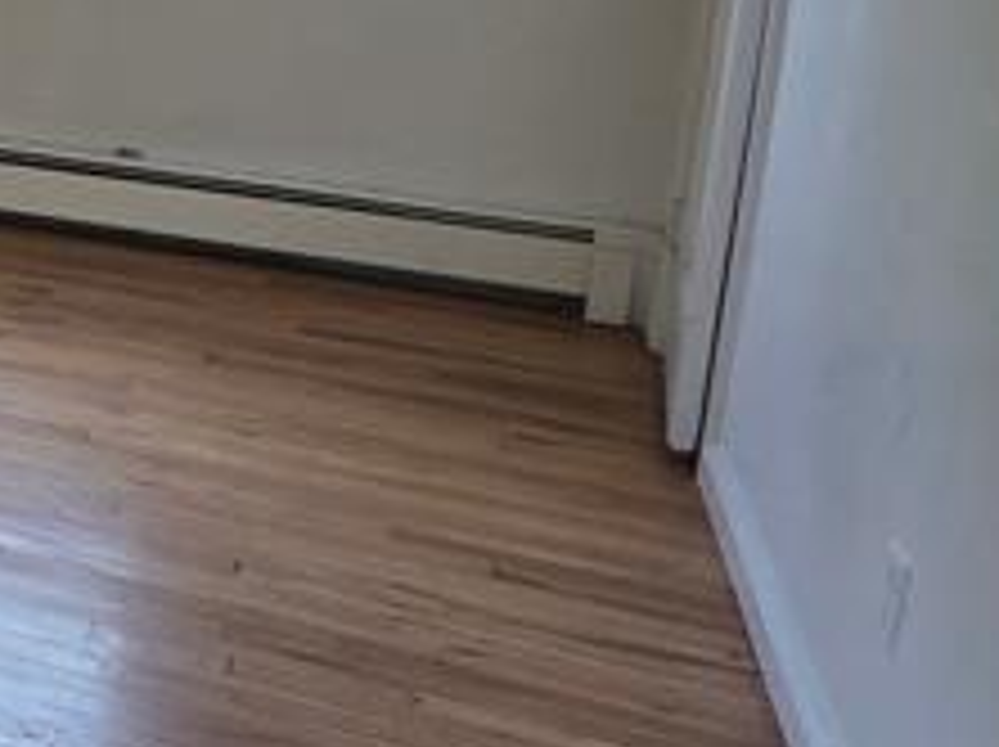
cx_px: -954
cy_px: -18
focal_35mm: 60
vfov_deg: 23.3
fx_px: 1730
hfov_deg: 19.6
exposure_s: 1/120
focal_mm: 2.2
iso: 125
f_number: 1.9
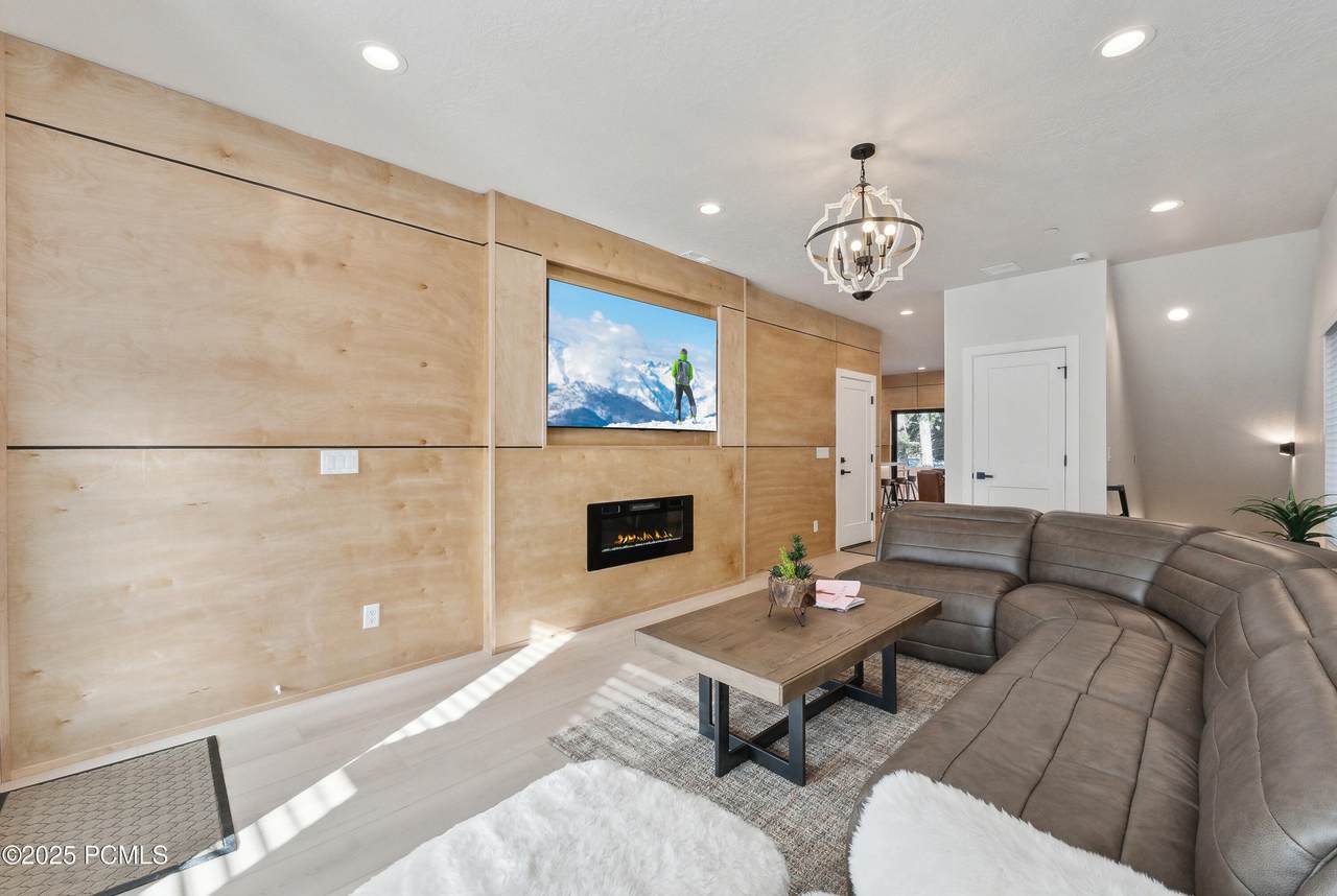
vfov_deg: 81.4
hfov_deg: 104.2
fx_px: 521
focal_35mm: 14
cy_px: 448
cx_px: 668
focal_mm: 14
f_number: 9
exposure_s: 1/320
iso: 4000
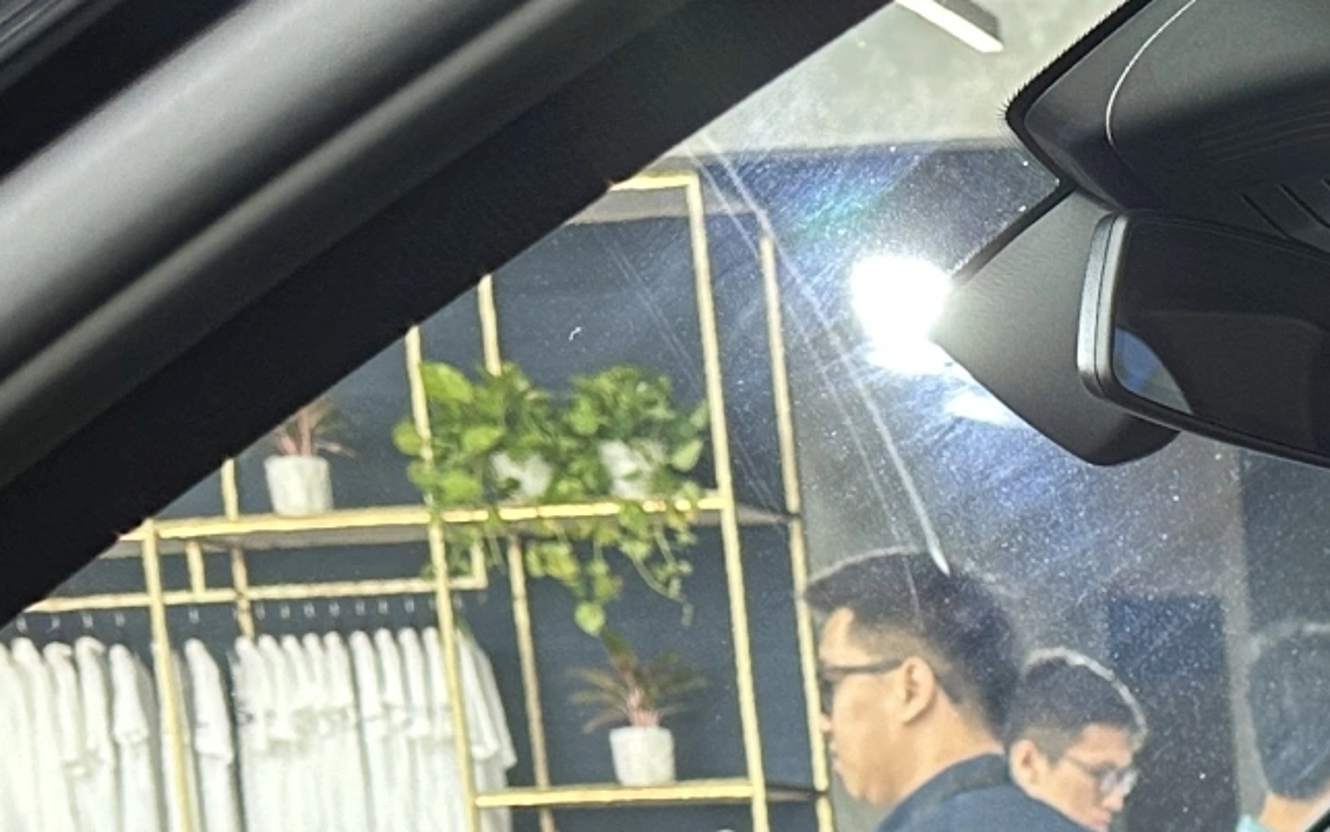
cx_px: 2048
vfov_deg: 11.9
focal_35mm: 95
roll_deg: +1.8
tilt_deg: -13.6
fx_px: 3444
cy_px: 1776
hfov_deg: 19.0
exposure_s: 1/81
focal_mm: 6.86
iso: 125
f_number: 1.78
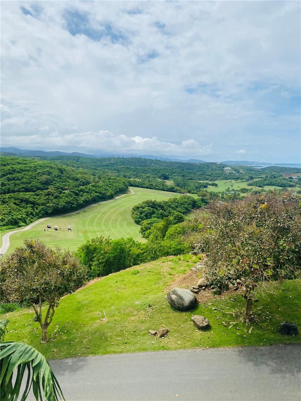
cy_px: 200
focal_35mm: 26
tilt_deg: -5.3
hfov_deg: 53.1
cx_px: 150
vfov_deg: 67.3
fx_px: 301
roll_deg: -1.4
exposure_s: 1/6757
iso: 32
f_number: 1.8
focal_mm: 4.25
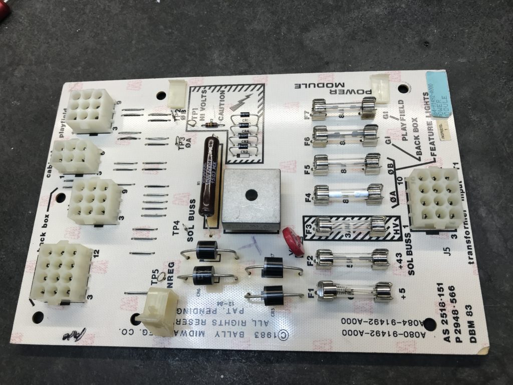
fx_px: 415
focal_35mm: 28
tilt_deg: -69.8
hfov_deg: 63.4
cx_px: 256
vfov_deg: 49.7
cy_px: 192
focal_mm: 3.99
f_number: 1.8
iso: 25
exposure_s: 1/120
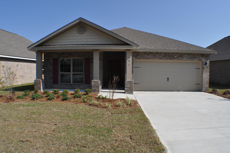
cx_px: 115
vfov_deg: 39.9
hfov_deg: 57.3
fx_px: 211
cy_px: 76
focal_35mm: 33
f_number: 10
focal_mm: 22
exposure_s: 1/400
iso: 200
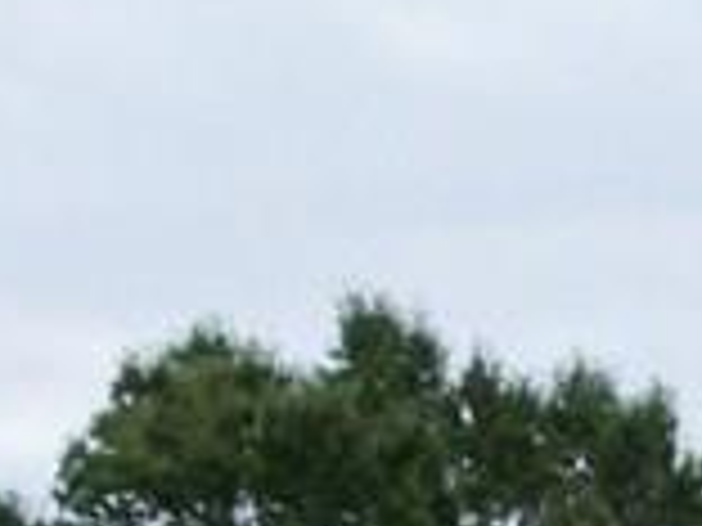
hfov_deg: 5.4
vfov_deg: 3.9
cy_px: 1605
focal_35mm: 367
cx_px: 234
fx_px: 7443
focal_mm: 9.4
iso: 64
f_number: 3.3
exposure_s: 1/500
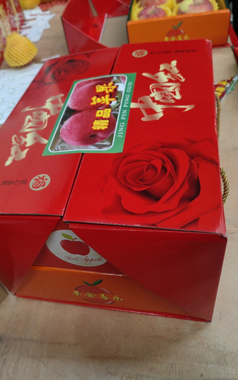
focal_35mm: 29
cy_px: 191
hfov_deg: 43.0
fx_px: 301
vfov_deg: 64.6
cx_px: 99
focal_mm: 5.54
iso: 640
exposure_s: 1/300
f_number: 1.8
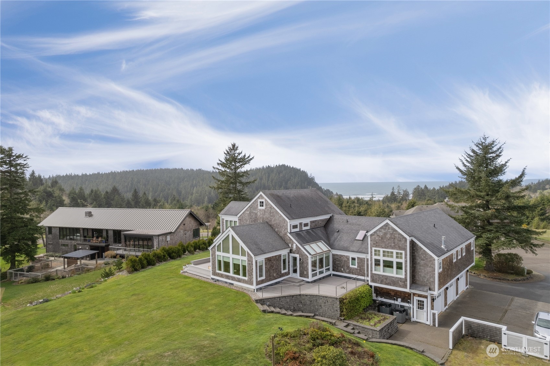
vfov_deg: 57.2
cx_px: 275
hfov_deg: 78.6
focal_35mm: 22
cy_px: 183
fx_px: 336
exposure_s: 1/2000
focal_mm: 8.38
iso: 100
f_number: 2.8
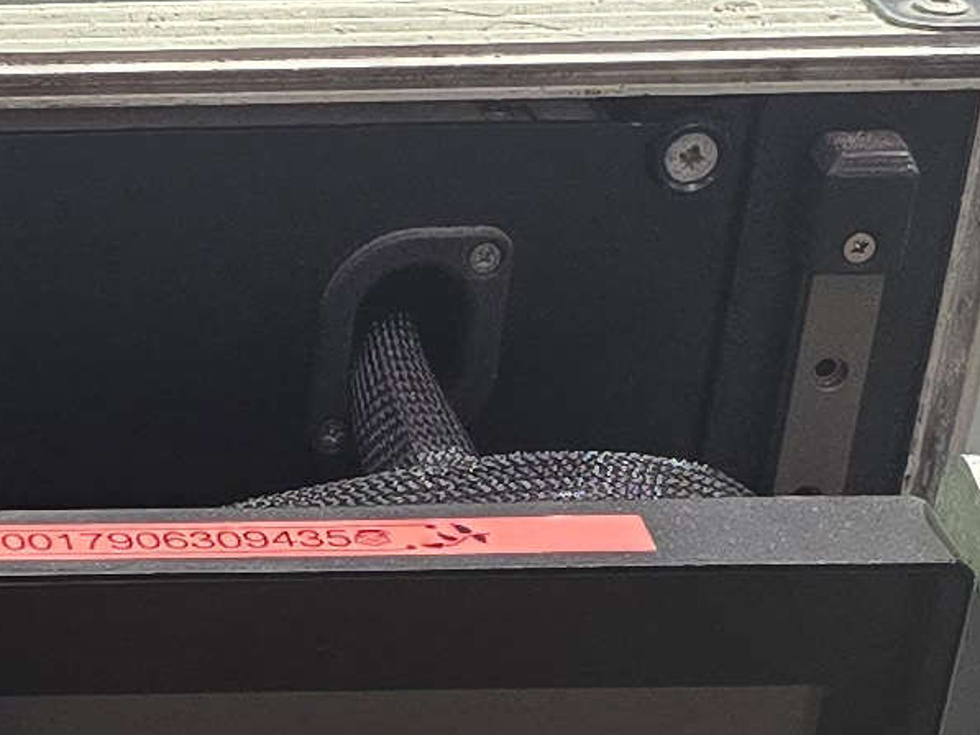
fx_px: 4361
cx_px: -773
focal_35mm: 154
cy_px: 1206
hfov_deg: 11.8
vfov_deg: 9.3
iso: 320
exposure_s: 1/40.1
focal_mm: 6.3
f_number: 1.7
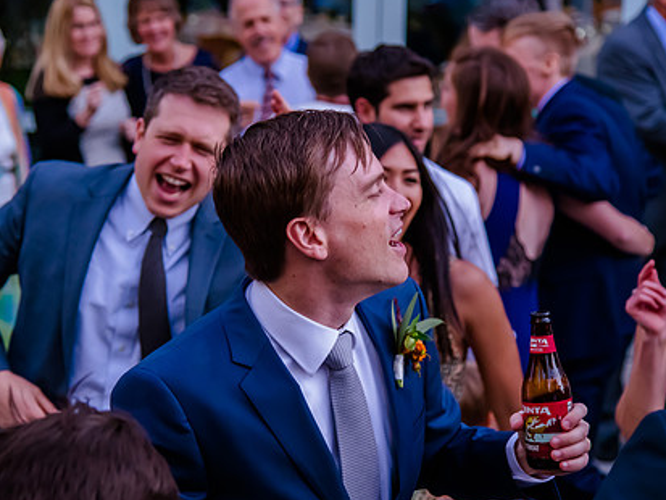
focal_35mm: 116
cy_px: 268
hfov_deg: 17.0
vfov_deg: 12.8
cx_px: 273
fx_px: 2232
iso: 3200
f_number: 4
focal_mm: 75
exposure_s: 1/640
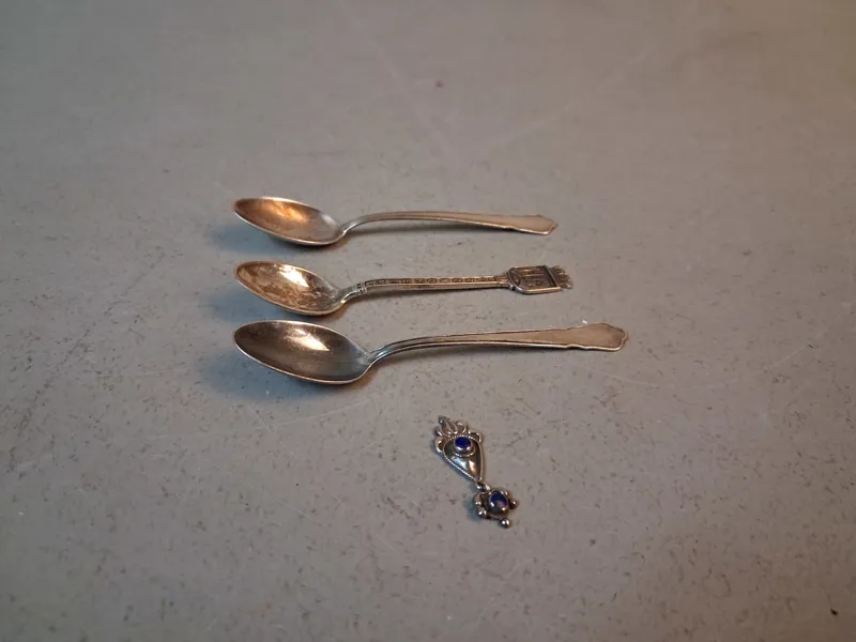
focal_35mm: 27
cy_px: 321
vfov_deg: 51.4
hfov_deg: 65.3
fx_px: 668
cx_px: 428
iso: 250
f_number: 1.8
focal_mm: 4
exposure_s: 1/50
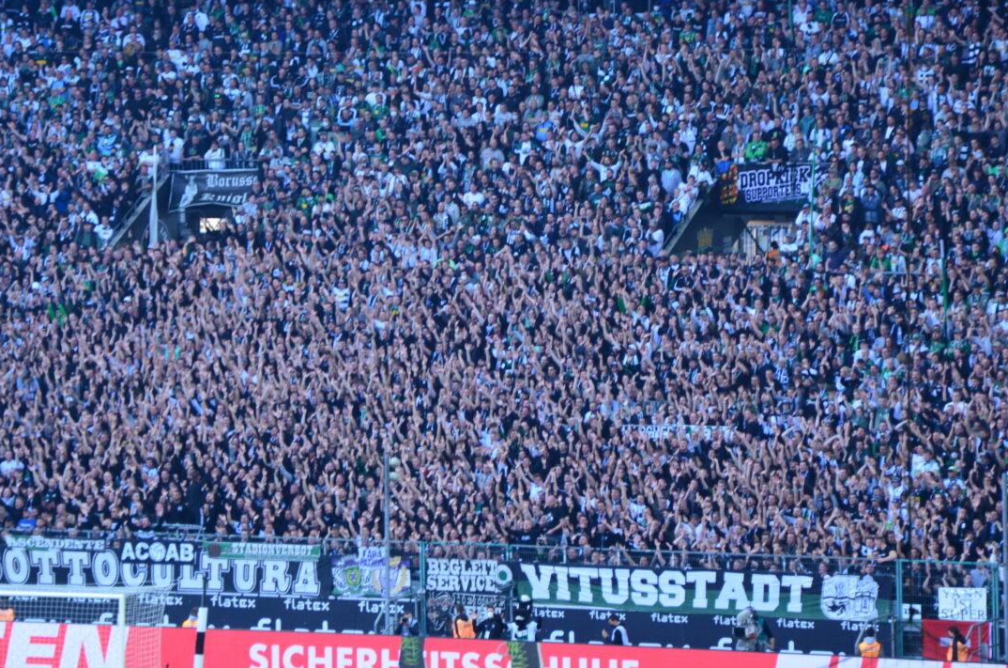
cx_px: 334
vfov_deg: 5.8
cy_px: 316
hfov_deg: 8.8
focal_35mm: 235
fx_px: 6558
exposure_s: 1/125
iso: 800
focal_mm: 105
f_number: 5.6
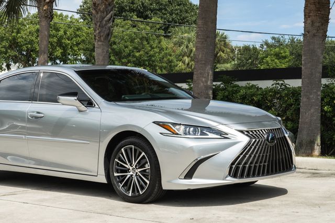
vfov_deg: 18.4
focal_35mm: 74
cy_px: 111
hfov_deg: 27.2
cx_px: 122
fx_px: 688
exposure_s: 1/50
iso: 100
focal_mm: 47
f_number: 10
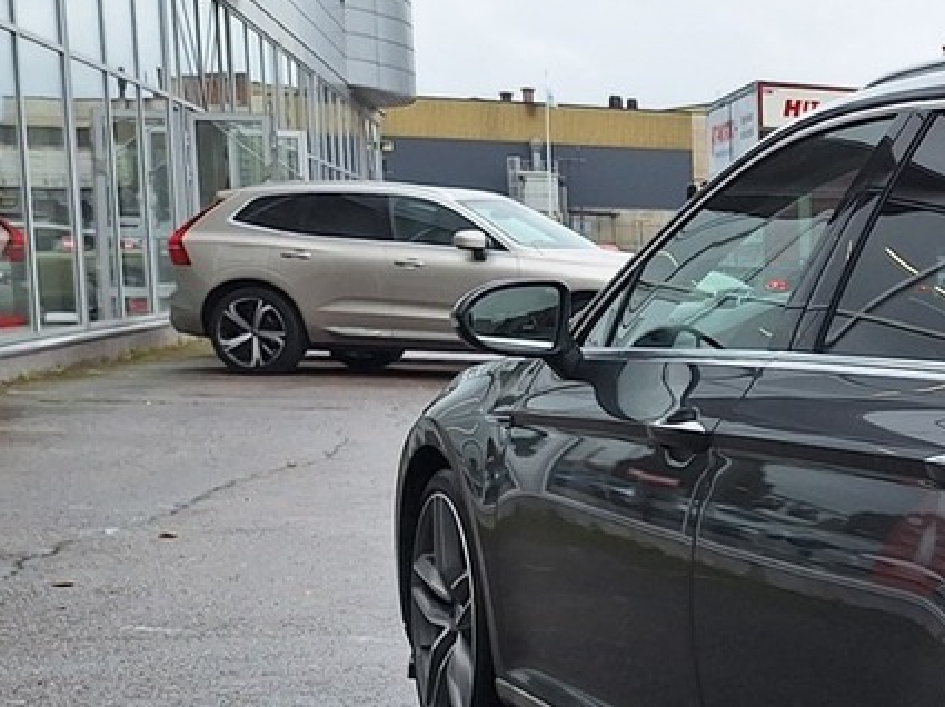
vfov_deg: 18.6
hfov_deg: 20.7
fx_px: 2128
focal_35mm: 78
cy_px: 605
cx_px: 1488
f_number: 1.8
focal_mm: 5.54
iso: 40
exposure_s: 1/671
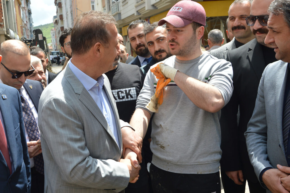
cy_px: 96
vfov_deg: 36.9
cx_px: 145
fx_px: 290
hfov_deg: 53.1
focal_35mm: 36
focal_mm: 24
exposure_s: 1/200
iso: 100
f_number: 7.1
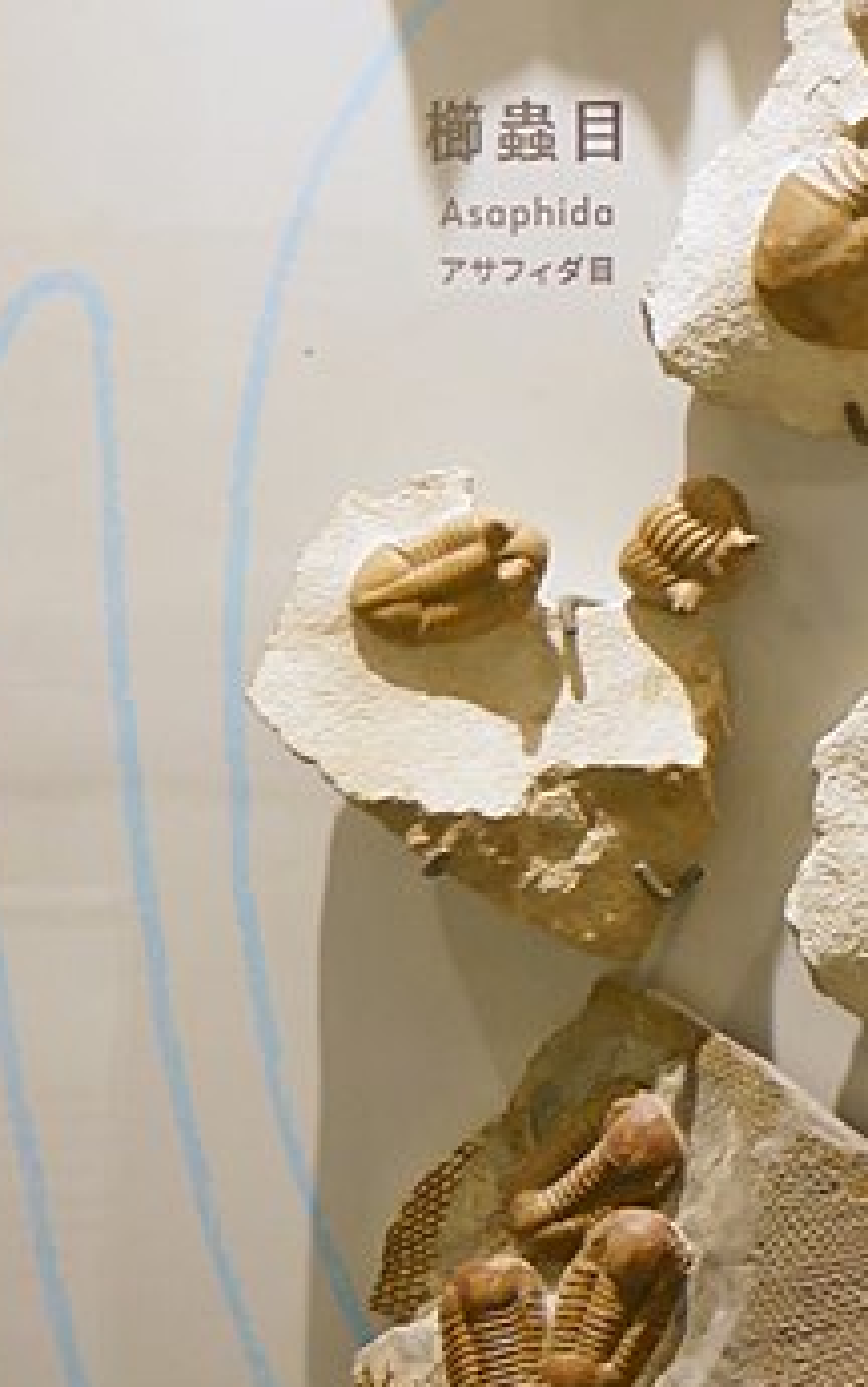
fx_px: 3251
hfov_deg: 12.7
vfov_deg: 23.6
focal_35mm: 86
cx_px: 1889
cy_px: 215
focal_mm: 14
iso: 320
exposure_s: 1/60
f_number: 3.5
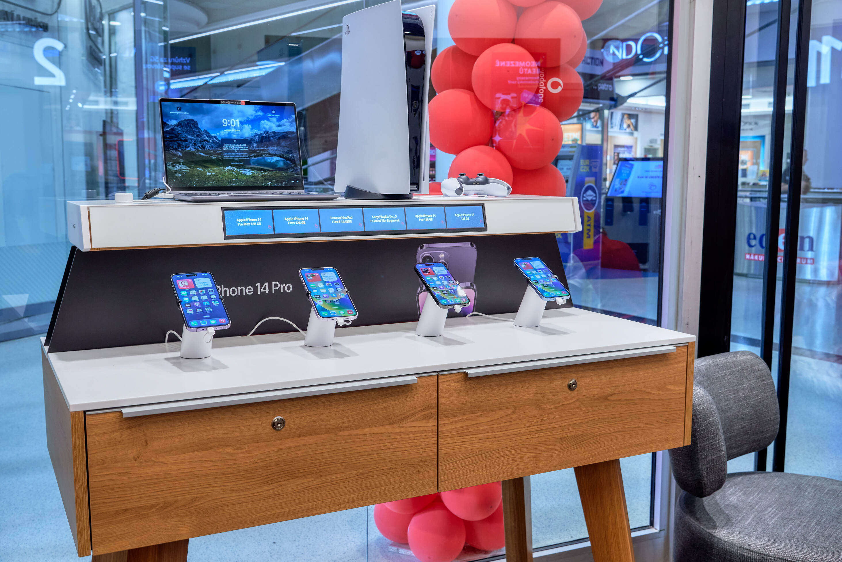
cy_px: 281
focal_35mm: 38
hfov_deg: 50.7
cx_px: 421
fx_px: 889
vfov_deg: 35.1
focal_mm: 38
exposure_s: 1/30
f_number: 8
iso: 450
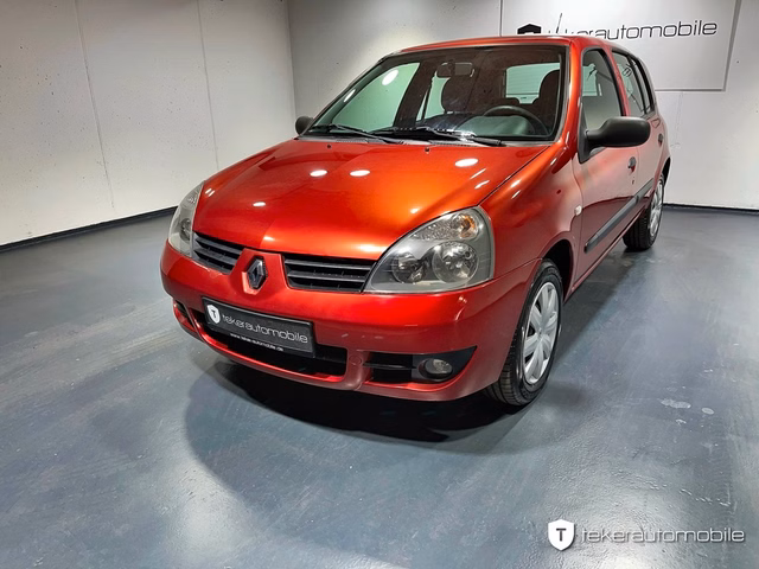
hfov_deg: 67.3
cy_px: 284
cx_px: 380
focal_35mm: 26
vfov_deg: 53.1
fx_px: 570
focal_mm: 5.1
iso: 100
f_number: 1.6
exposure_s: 1/100
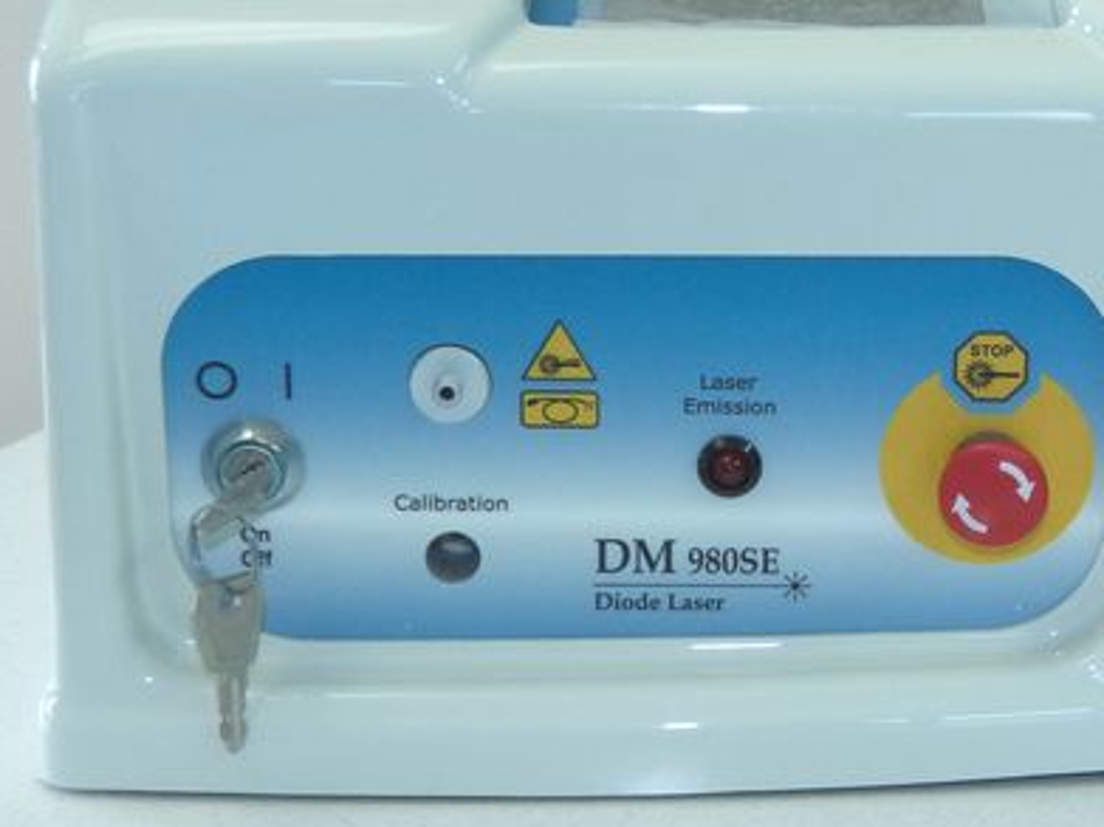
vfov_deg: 17.2
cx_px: 1059
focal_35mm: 86
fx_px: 2742
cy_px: 440
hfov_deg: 22.1
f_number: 3.2
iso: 250
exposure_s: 1/125
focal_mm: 7.4
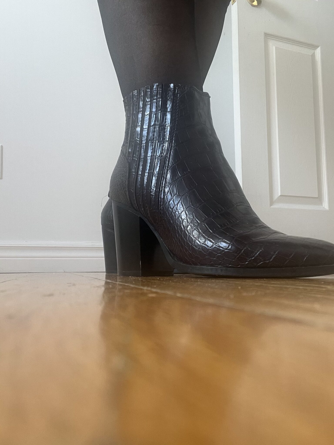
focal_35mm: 30
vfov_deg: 60.0
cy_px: 222
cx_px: 167
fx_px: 386
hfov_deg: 46.8
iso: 100
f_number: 2.2
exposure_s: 1/60
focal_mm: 2.71
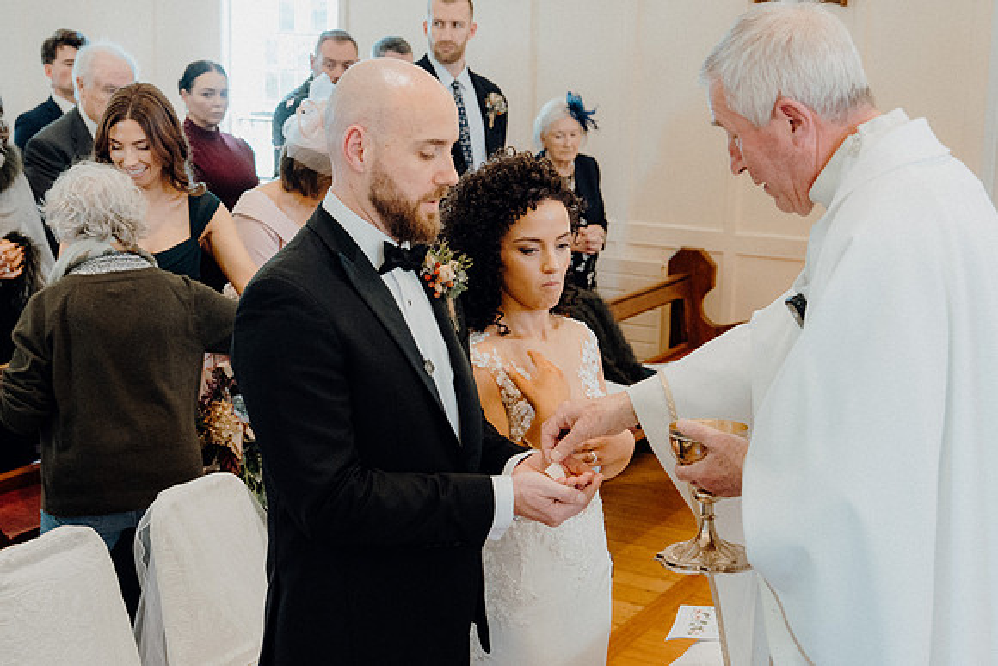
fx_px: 1497
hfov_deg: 36.9
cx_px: 499
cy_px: 333
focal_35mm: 54
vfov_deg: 25.1
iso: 2500
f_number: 3.5
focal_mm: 36
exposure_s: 1/160
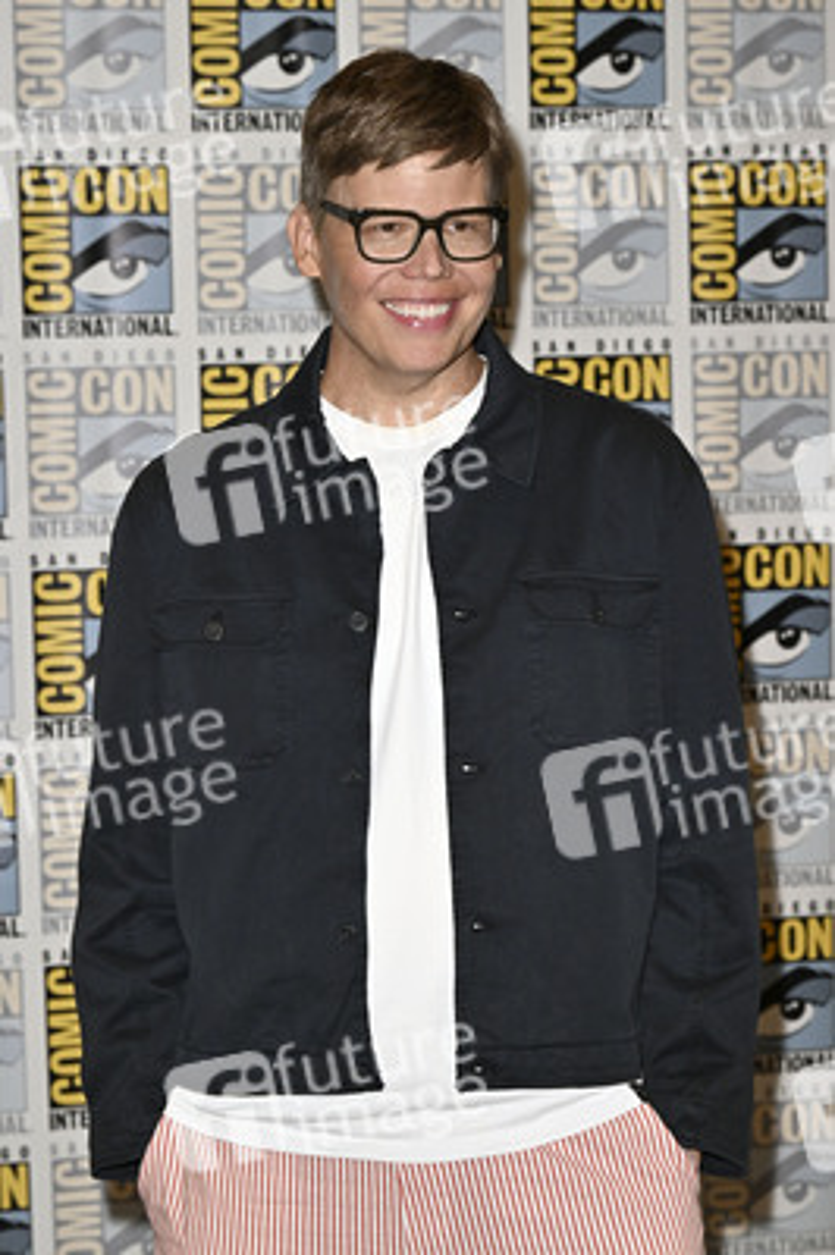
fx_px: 2614
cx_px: 418
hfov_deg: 18.2
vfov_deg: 27.0
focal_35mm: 75
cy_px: 628
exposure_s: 1/250
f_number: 5.6
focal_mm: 75
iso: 2500
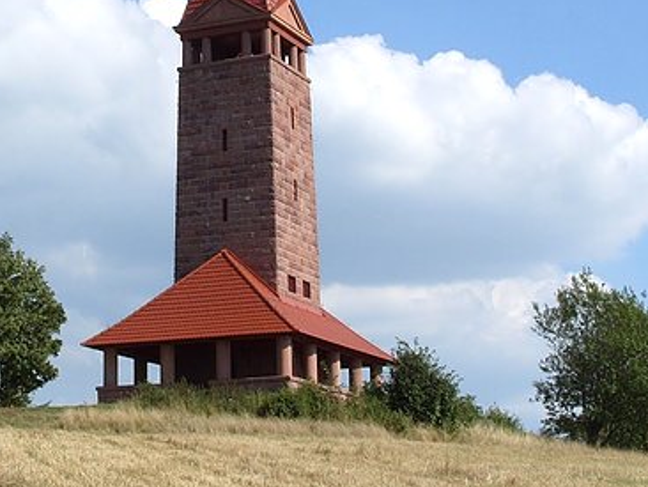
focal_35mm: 86
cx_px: 158
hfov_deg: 22.5
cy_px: 107
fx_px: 1611
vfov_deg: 17.1
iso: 80
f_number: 6.8
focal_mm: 7.8
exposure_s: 1/500
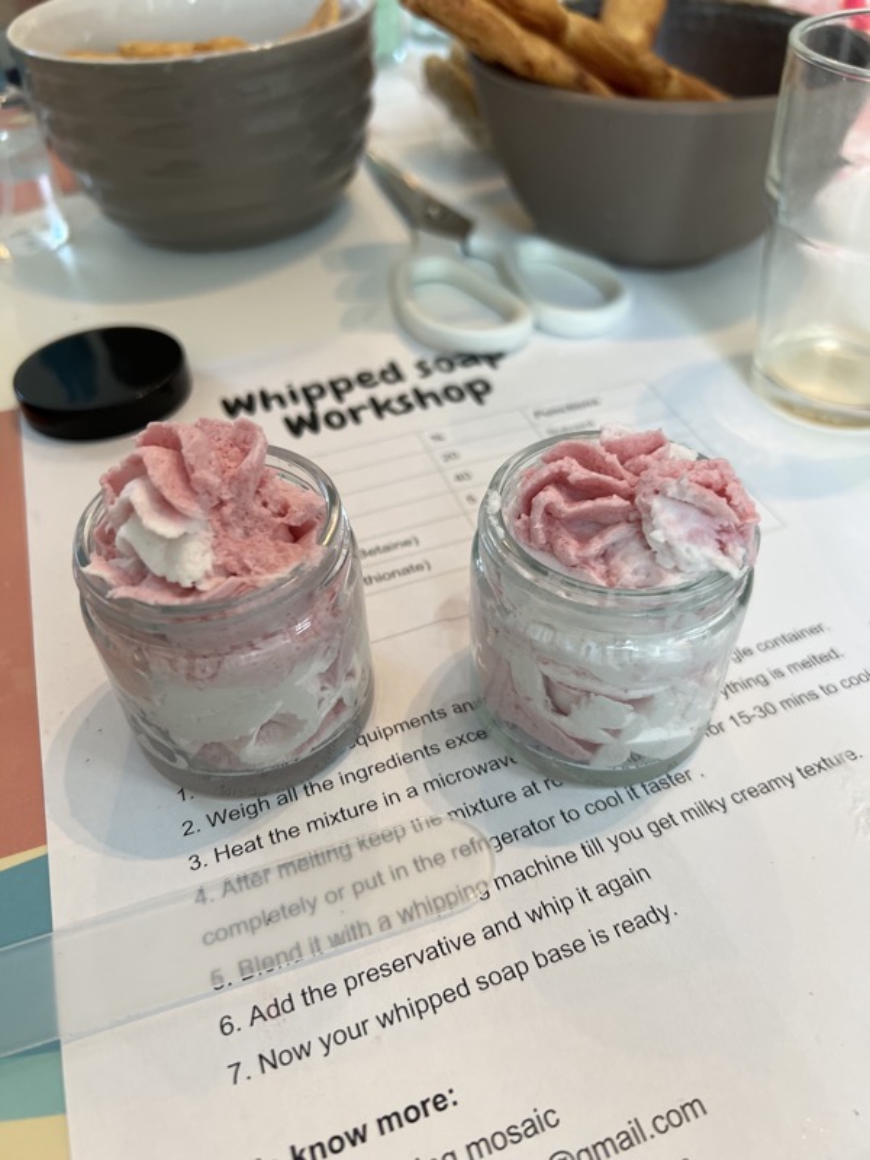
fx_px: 871
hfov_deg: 53.1
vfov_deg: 67.3
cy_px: 580
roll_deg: +3.5
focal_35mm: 26
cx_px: 435
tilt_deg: -44.8
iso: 125
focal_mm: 5.7
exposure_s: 1/121
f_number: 1.5
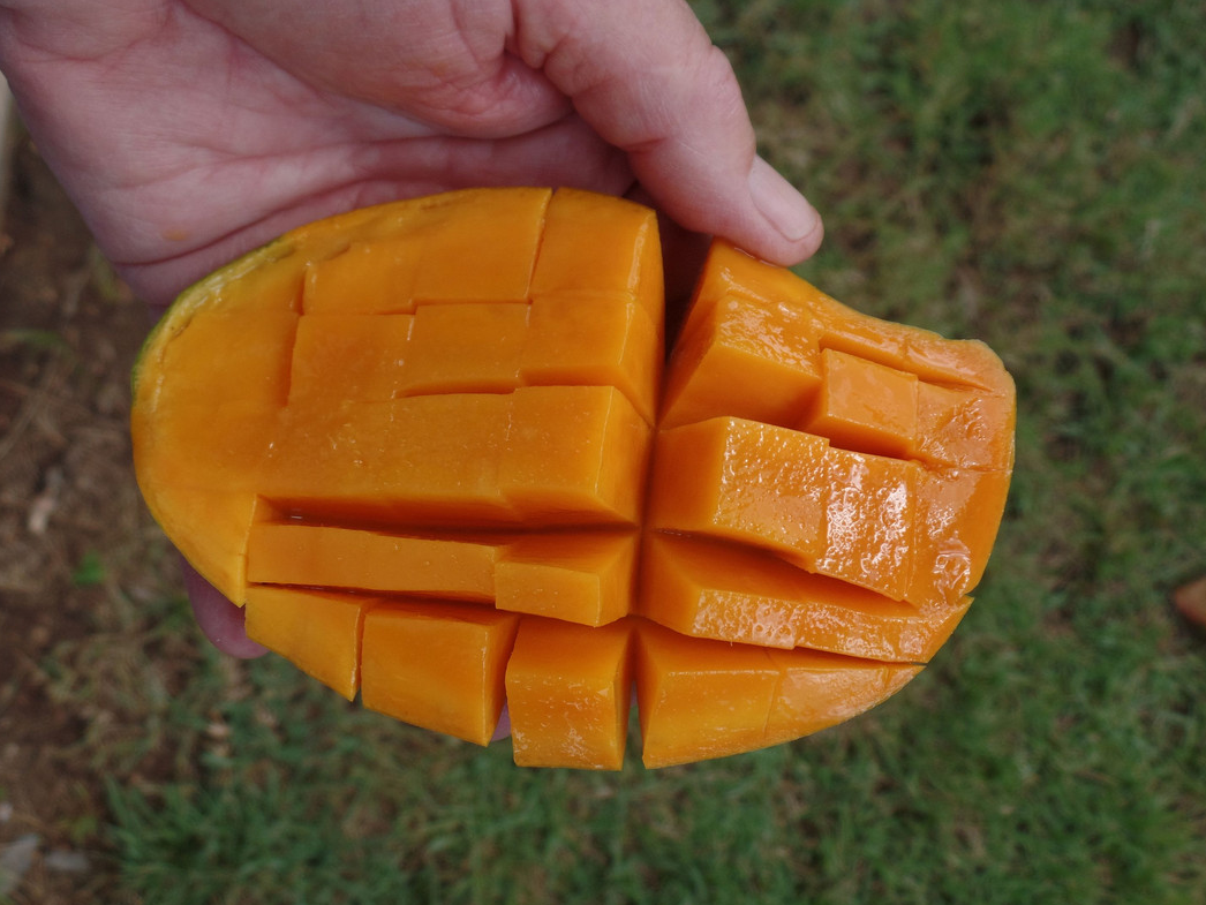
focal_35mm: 53
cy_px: 460
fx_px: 1847
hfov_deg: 36.2
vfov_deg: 27.5
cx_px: 602
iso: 80
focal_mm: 9.2
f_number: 3.4
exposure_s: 1/250
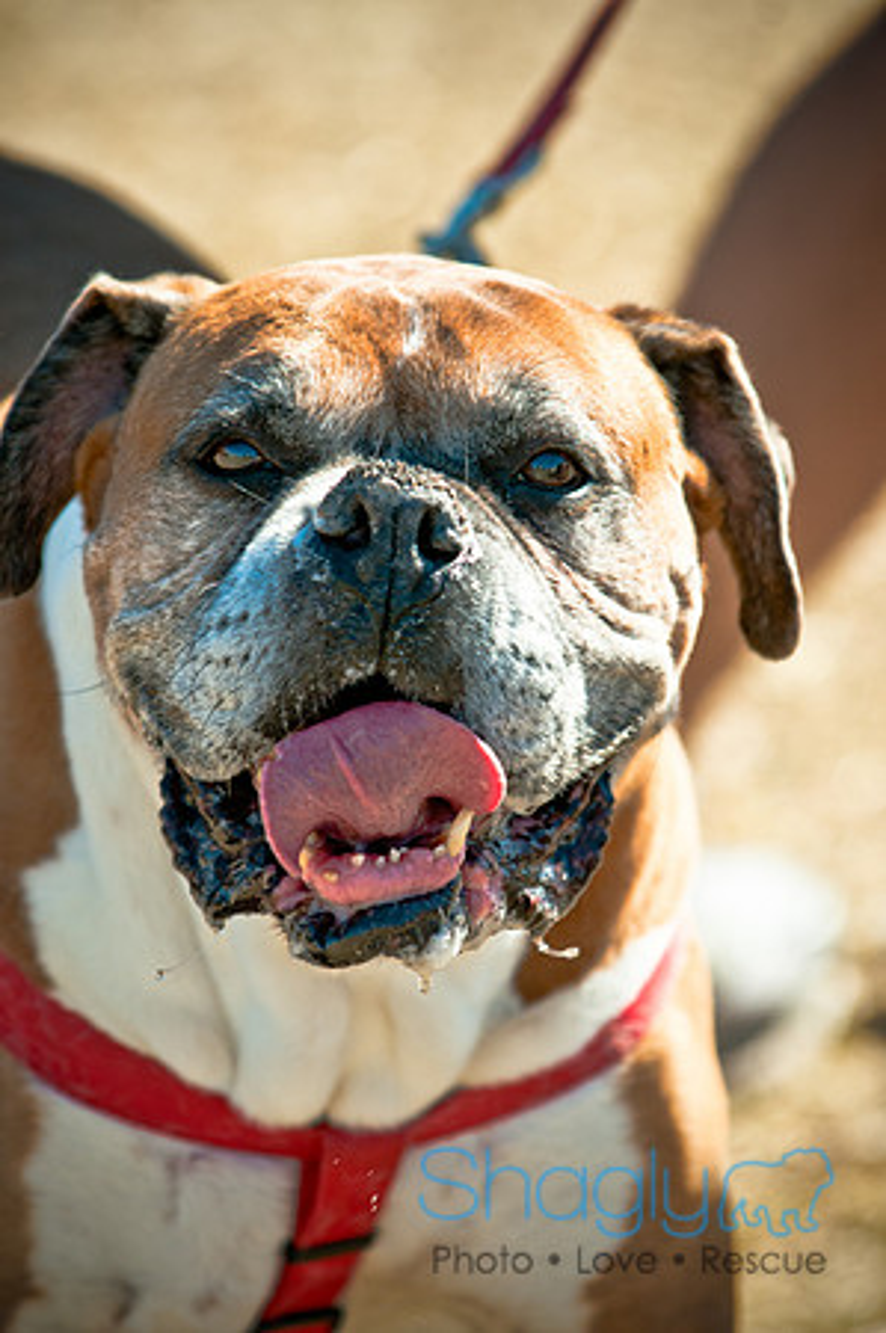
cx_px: 443
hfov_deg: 4.6
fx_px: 11100
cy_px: 666
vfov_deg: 6.9
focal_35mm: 300
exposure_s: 1/800
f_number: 5
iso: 200
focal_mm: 200
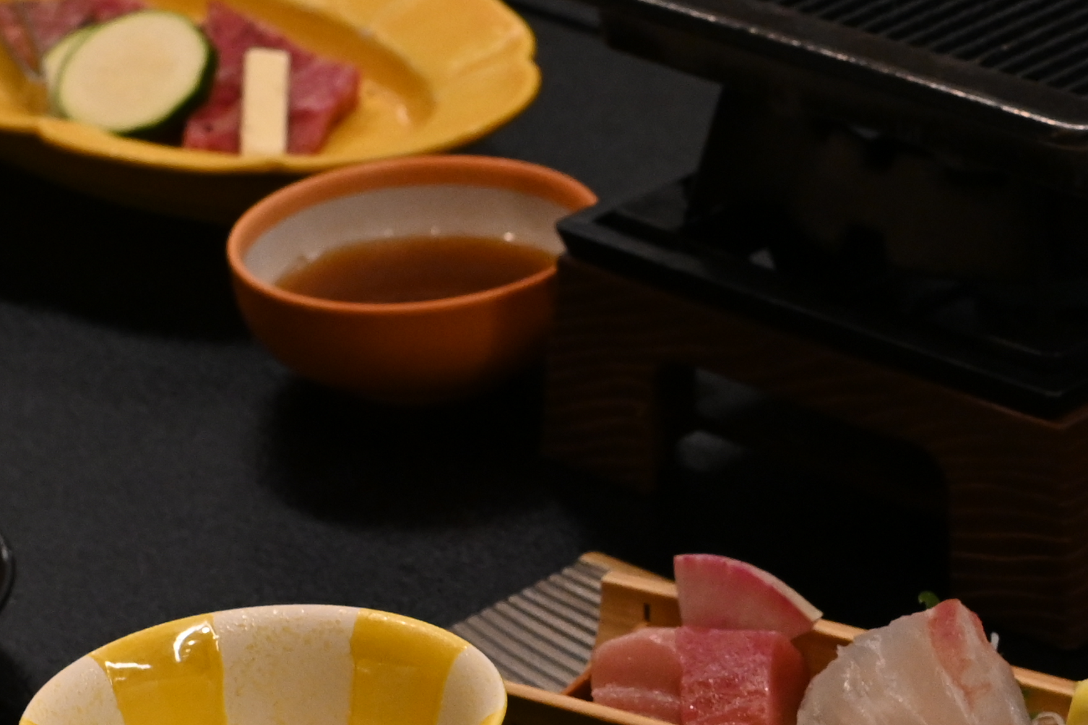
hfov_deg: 10.8
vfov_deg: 7.2
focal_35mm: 190
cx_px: 893
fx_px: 5742
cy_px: 679
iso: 1600
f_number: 6.3
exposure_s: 1/160
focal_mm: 40
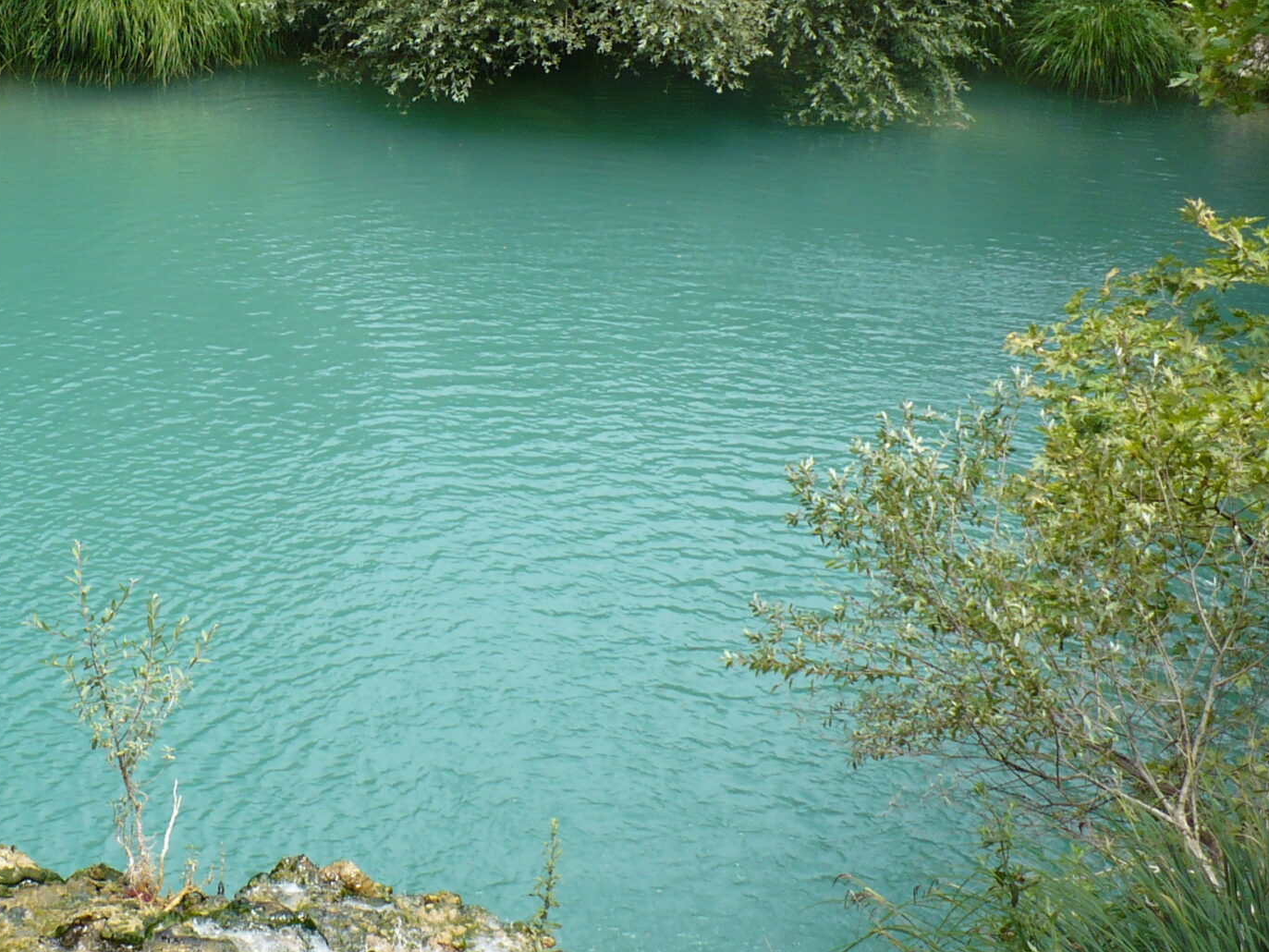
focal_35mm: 69
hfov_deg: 27.1
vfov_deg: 21.3
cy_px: 369
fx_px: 2530
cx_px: 119
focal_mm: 6.1
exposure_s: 1/400
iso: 100
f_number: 2.8
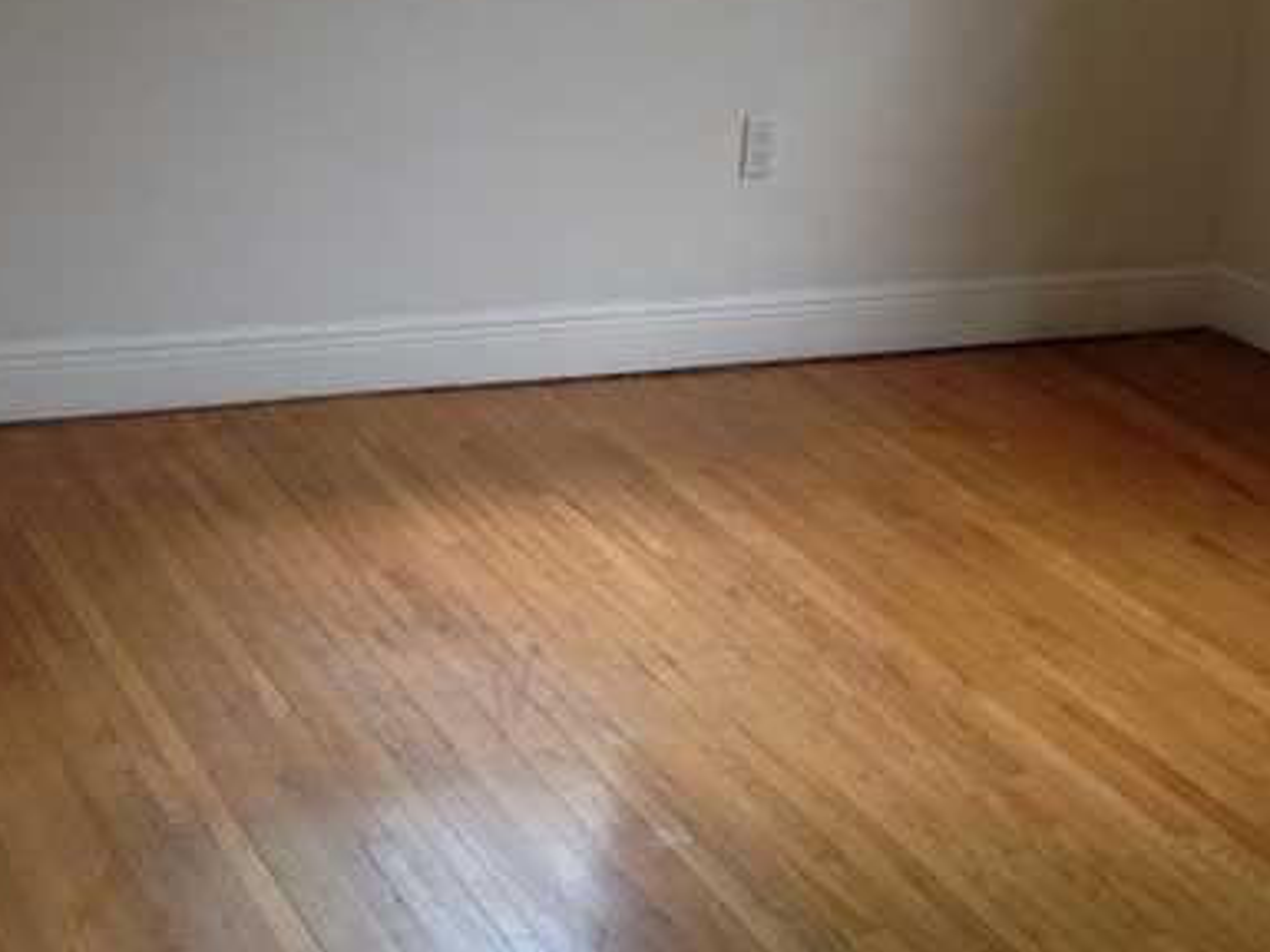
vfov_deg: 20.1
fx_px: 2678
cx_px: 698
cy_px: 360
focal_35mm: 73
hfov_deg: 26.7
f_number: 2.4
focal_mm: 4.28
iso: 50
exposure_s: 1/20
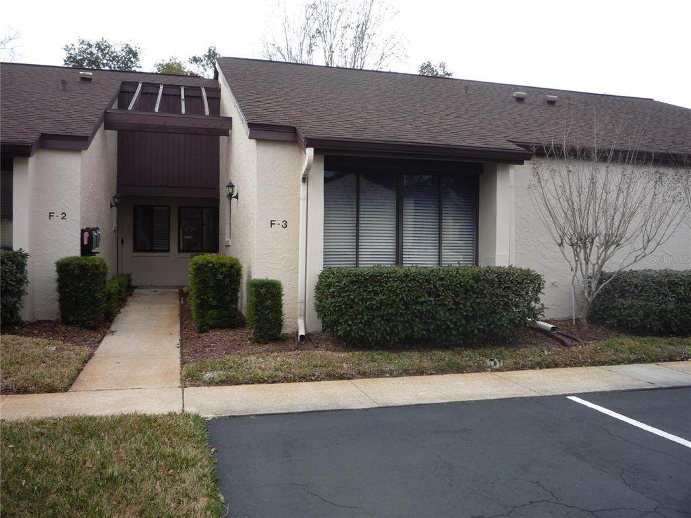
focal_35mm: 30
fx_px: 599
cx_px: 346
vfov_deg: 46.8
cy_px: 259
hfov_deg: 60.0
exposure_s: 1/200
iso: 100
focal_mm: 5.2
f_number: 4
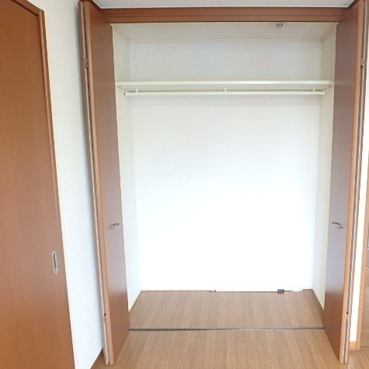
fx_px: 302
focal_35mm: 25
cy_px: 183
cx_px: 225
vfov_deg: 62.9
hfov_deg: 62.3
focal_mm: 3.7
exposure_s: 1/30
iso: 400
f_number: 3.5
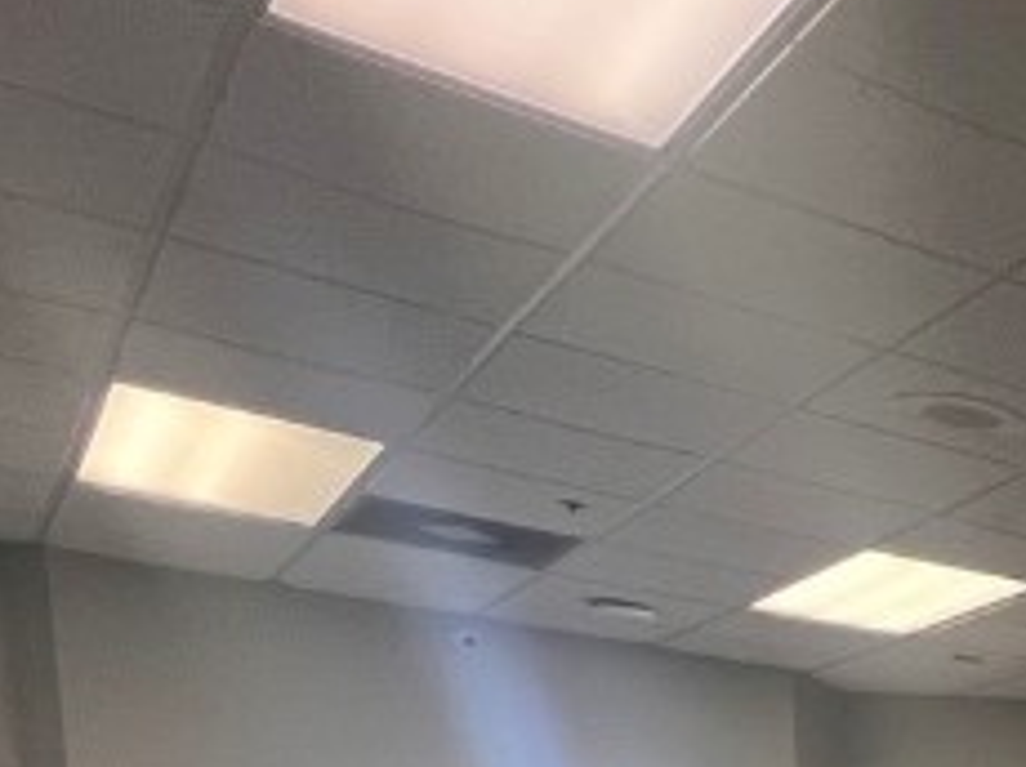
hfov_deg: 22.4
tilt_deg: -9.4
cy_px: 1356
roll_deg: -2.0
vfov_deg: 19.4
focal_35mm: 58
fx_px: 1717
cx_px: 1775
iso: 160
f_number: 1.8
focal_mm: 1.57
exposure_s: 1/120
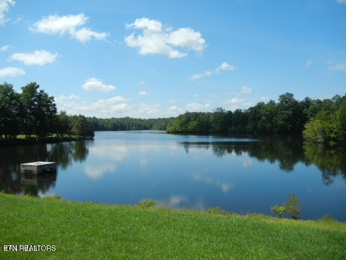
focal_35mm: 30
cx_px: 173
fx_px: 300
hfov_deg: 60.0
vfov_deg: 46.8
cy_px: 130
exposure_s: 1/450
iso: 160
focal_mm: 5.4
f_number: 7
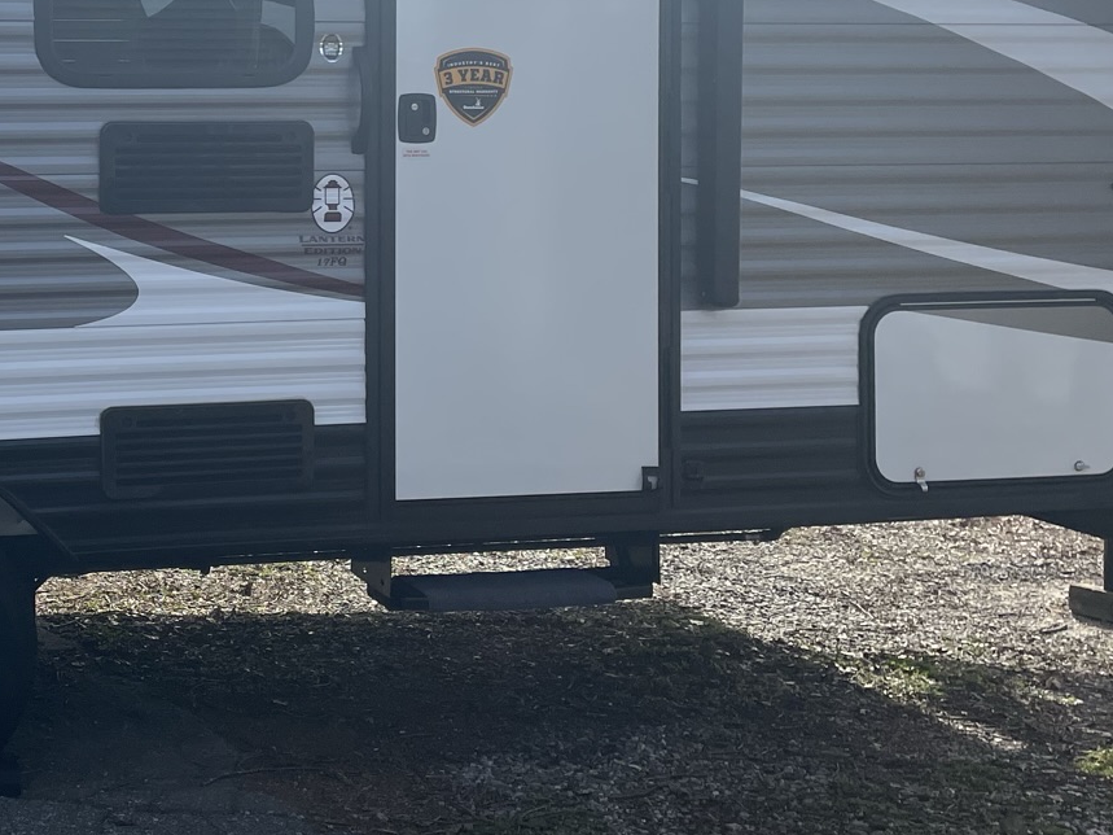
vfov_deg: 23.3
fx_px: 1993
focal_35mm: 62
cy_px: 157
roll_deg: +0.2
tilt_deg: -0.7
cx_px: 79
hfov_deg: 29.7
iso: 32
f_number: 1.6
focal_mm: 4.2
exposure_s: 1/4292
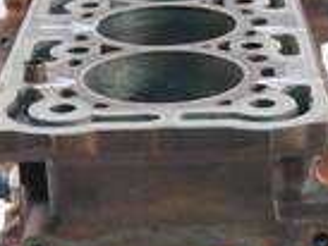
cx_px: 187
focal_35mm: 112
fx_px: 1062
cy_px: 248
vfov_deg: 13.1
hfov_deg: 17.5
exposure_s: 1/60
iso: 400
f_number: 4
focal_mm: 16
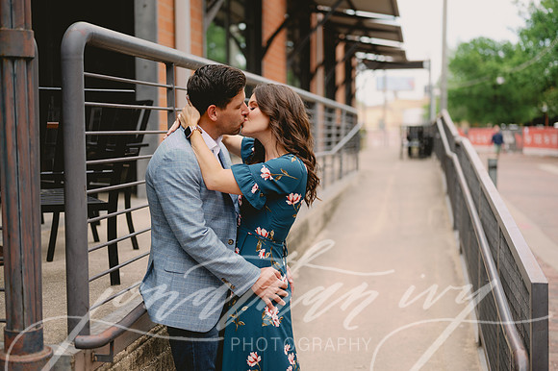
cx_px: 279
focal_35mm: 50
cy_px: 186
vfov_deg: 27.0
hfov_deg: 39.6
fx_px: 775
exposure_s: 1/640
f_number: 2
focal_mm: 50
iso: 100
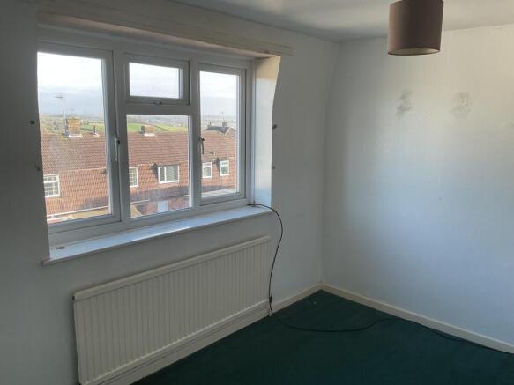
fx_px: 431
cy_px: 192
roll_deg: -0.8
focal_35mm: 29
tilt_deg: -10.2
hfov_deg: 61.7
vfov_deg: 48.2
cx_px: 257
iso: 20
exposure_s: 1/100
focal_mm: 3
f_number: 1.8
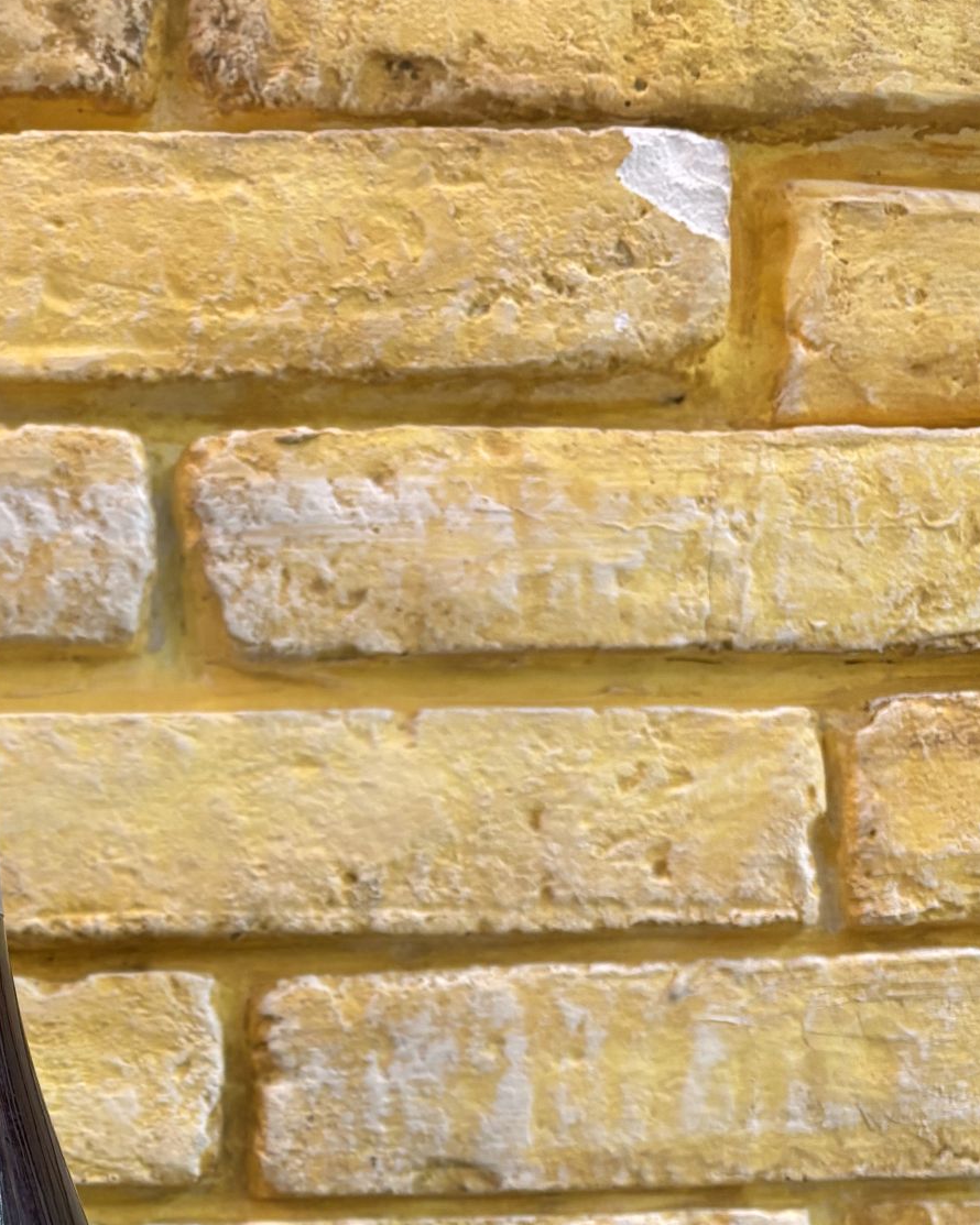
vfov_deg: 29.7
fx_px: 2067
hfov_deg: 25.4
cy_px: 1350
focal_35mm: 57
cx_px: -1
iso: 400
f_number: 1.6
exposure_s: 1/50
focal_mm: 5.96
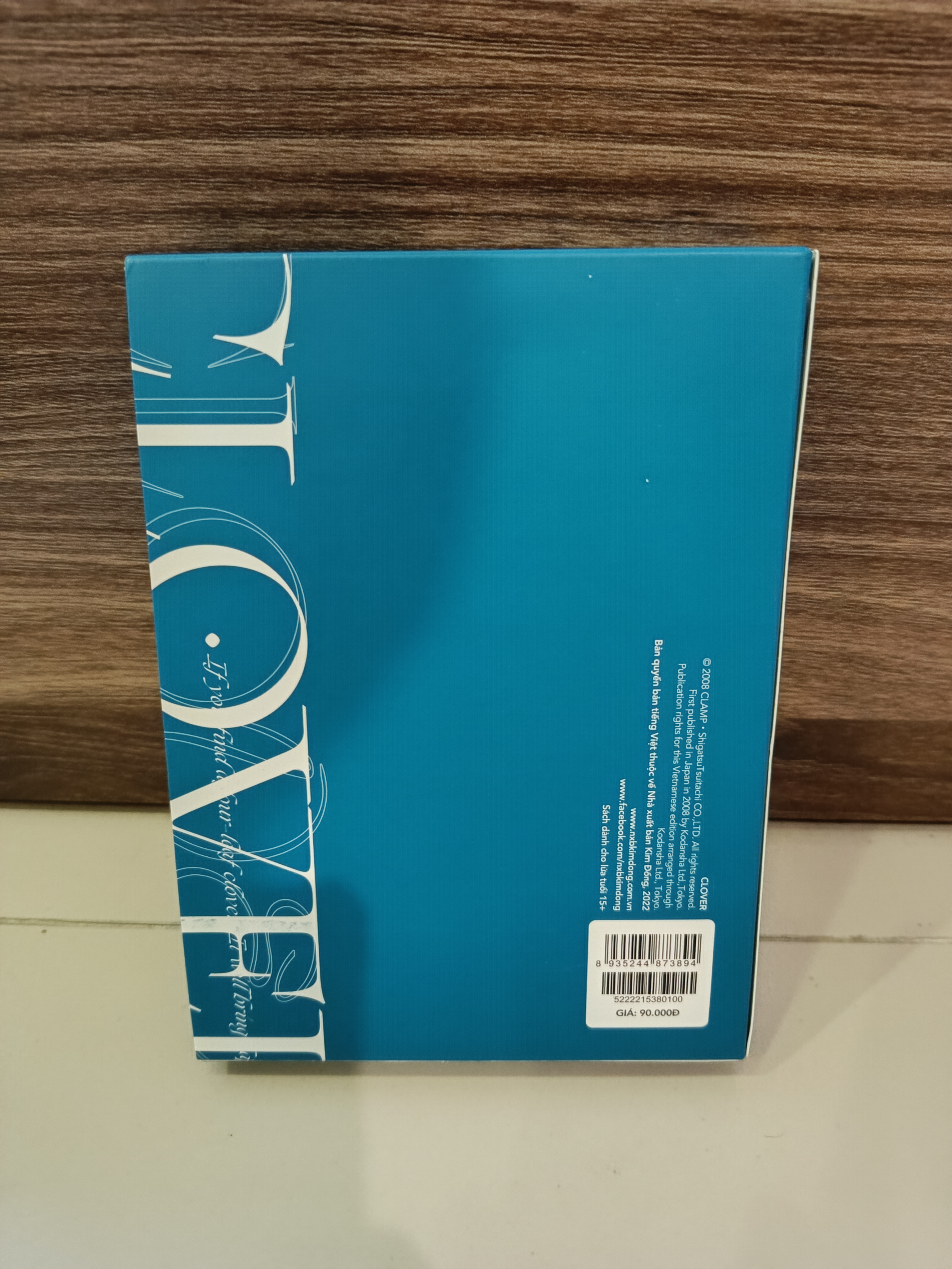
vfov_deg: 71.6
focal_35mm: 24
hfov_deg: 56.8
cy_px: 634
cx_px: 476
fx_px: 880
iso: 1664
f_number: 1.88
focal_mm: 5.59
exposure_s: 1/20
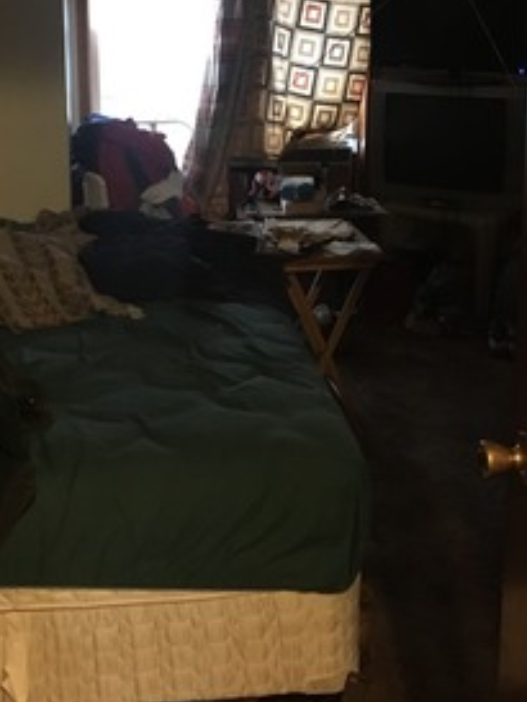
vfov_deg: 36.9
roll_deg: -0.1
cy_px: 211
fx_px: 1034
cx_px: 211
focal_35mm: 51
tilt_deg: -12.4
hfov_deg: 28.5
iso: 250
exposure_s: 1/15
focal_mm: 4.15
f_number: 2.2
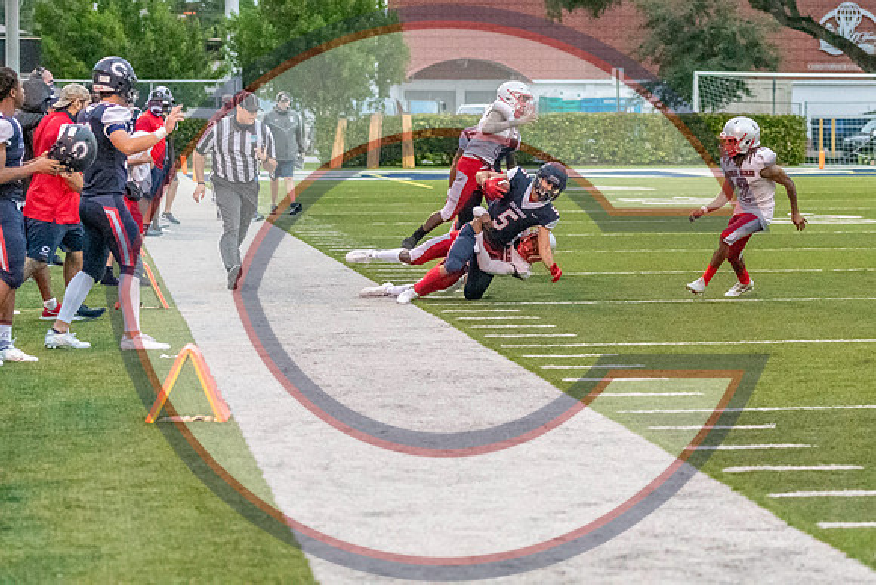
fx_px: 3159
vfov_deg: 10.6
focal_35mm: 130
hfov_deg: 15.8
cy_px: 223
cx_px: 541
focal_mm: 70
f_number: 2.8
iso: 11400
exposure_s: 1/2500
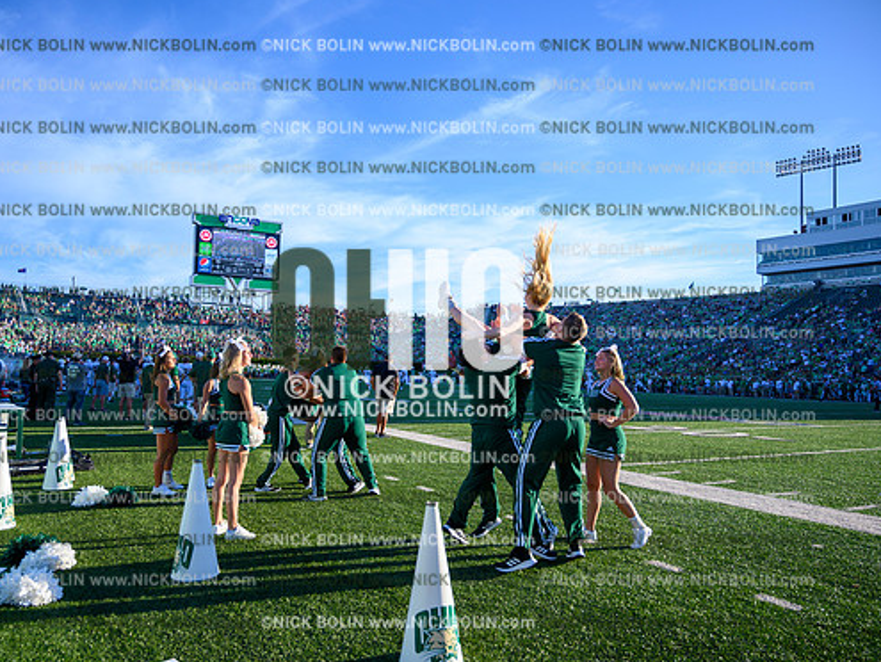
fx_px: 688
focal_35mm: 27
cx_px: 397
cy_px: 333
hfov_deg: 65.1
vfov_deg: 51.4
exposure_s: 1/640
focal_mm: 24
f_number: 4
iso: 125
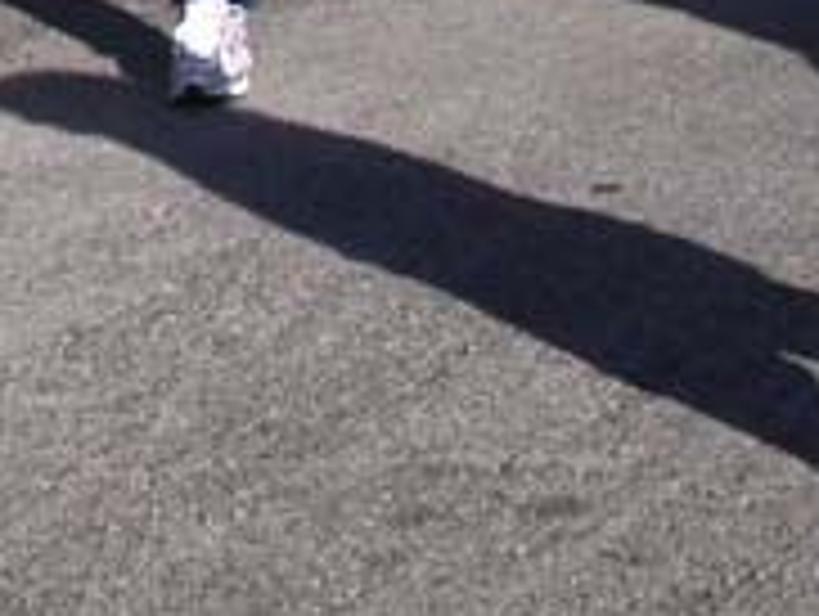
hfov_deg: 10.9
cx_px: -724
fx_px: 3956
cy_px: -643
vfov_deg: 8.4
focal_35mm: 167
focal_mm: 7.85
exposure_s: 1/398
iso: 100
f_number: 7.5
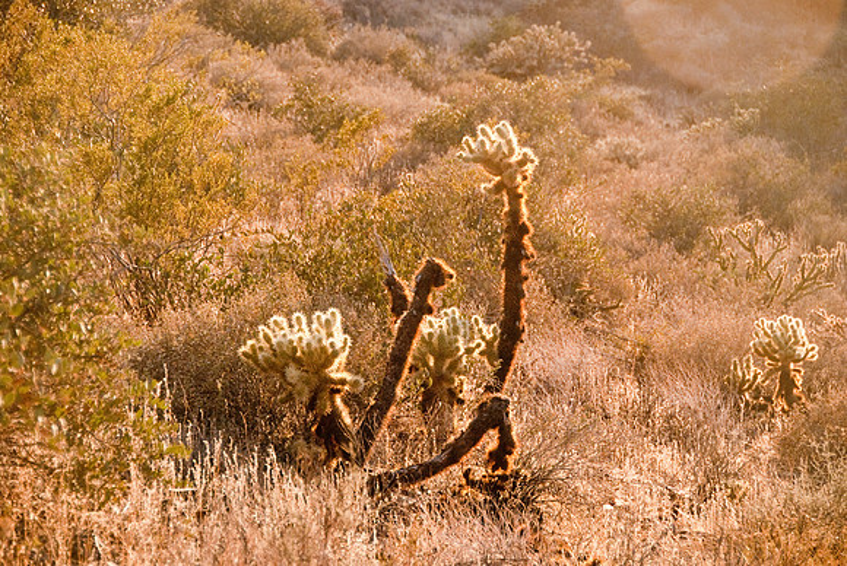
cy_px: 283
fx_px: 3356
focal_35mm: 142
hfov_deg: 14.4
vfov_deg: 9.7
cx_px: 424
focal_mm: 95
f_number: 5.6
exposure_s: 1/250
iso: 800
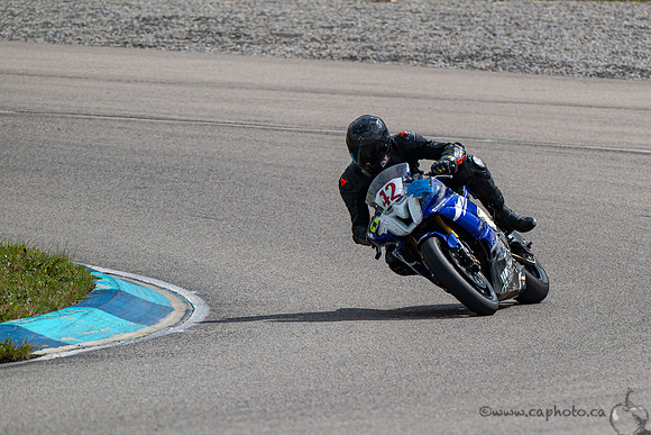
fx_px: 7607
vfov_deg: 3.3
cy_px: 296
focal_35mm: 421
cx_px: 483
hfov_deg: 4.9
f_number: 6.3
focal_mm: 280
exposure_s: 1/1250
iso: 110
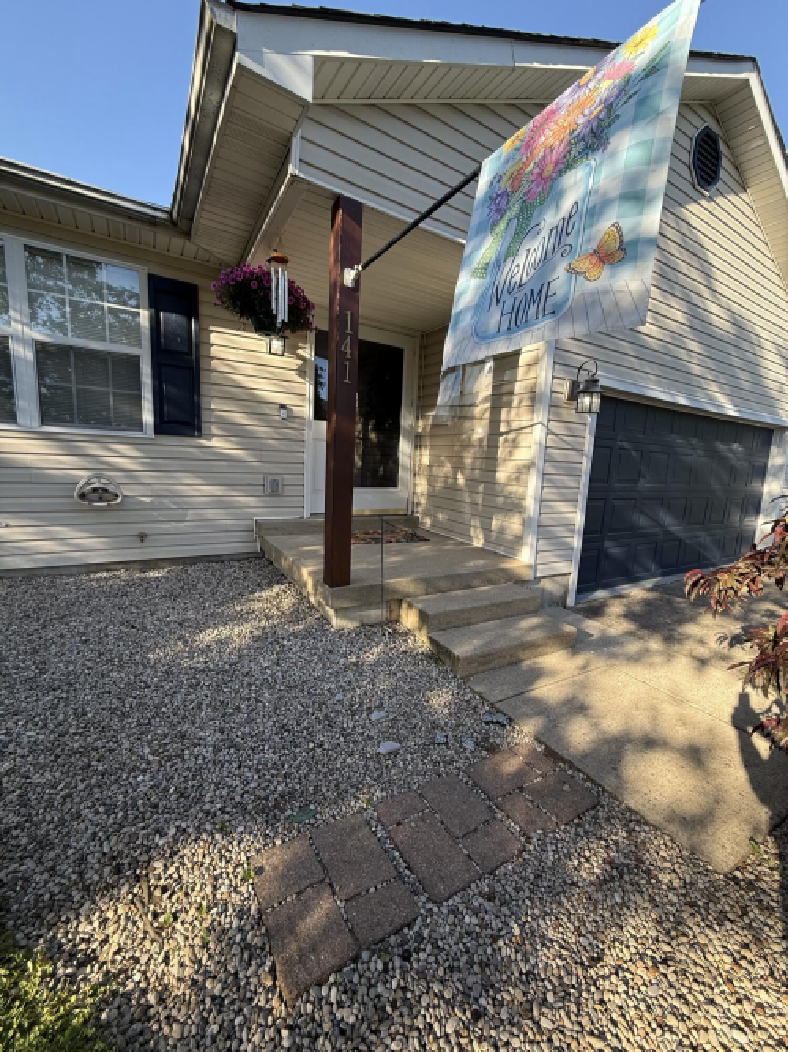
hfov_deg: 85.7
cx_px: 394
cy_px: 526
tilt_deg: -7.8
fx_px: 425
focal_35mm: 14
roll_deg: -3.0
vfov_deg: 102.1
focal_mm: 2.22
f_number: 2.2
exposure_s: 1/359
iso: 64
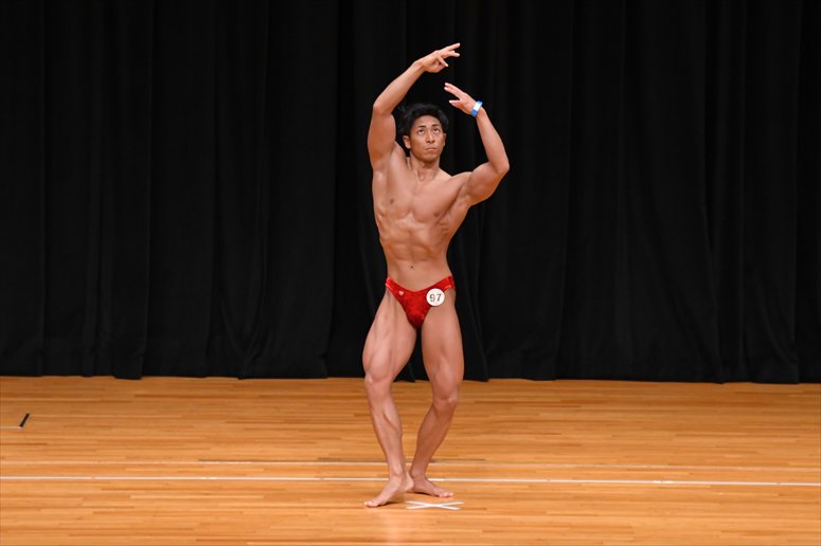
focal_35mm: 240
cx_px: 410
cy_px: 273
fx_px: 5471
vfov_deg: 5.7
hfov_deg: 8.6
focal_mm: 160
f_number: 5.6
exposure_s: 1/400
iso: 3200
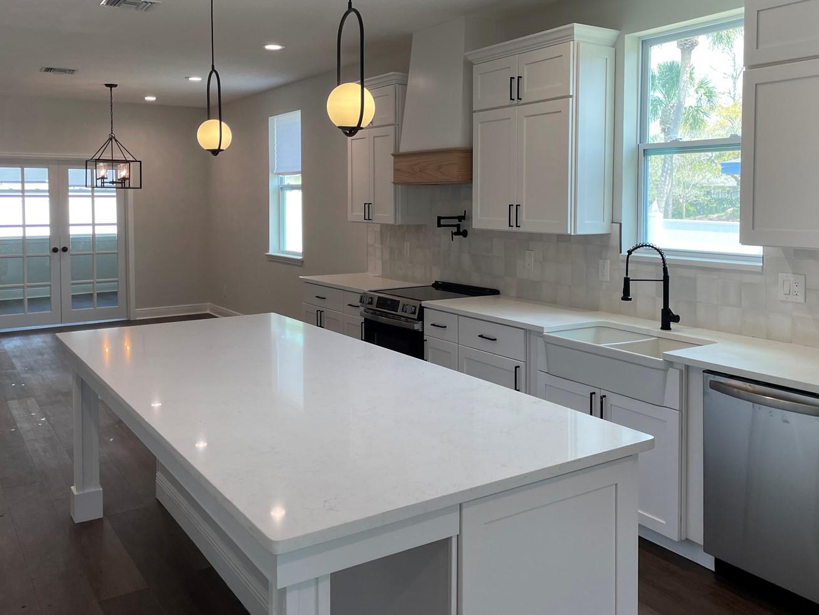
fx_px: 757
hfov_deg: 56.7
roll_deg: +0.6
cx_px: 452
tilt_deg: -1.8
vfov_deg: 43.9
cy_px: 243
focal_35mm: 32
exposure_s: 1/120
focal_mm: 4.2
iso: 50
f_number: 1.6
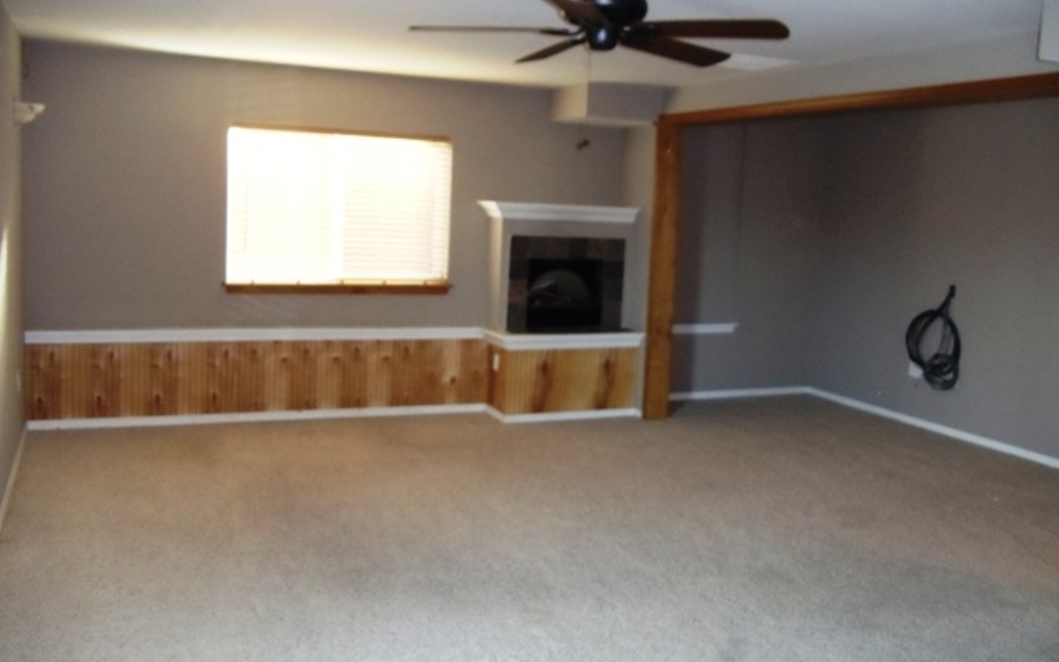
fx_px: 1357
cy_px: 315
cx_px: 532
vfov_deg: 27.4
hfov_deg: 42.6
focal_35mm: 47
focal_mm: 6
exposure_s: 1/30
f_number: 3.5
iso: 400
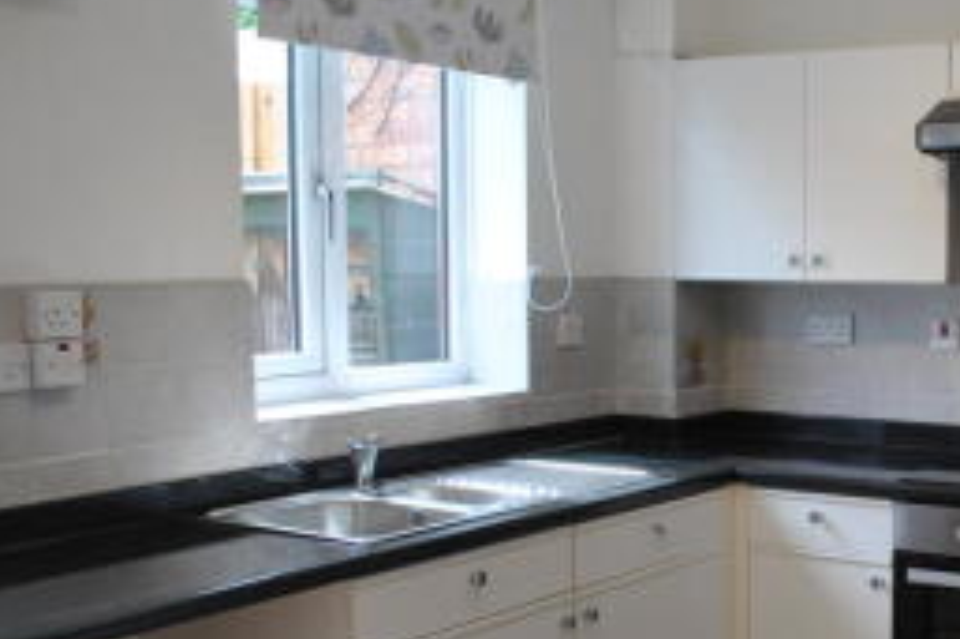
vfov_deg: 26.8
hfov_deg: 36.9
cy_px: 413
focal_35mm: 50
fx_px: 1332
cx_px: 878
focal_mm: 18
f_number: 5
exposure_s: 1/100
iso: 200
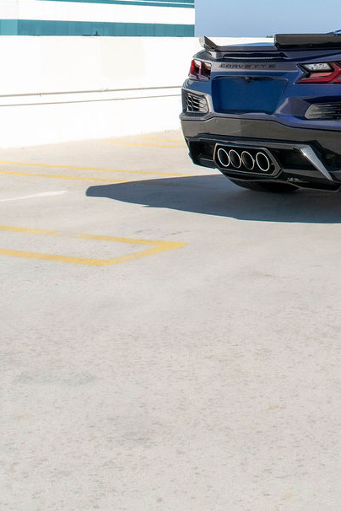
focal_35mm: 76
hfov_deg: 17.3
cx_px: 387
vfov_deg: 25.0
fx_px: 1080
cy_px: -33
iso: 400
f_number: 8
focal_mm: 20
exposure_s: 1/2000
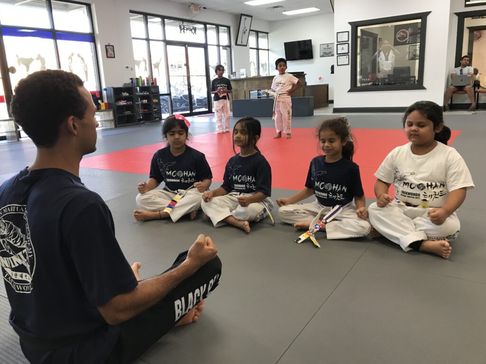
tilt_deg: -13.2
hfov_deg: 63.4
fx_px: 393
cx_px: 243
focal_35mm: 28
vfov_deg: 49.7
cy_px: 182
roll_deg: +2.9
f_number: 1.8
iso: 20
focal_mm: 3.99
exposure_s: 1/30
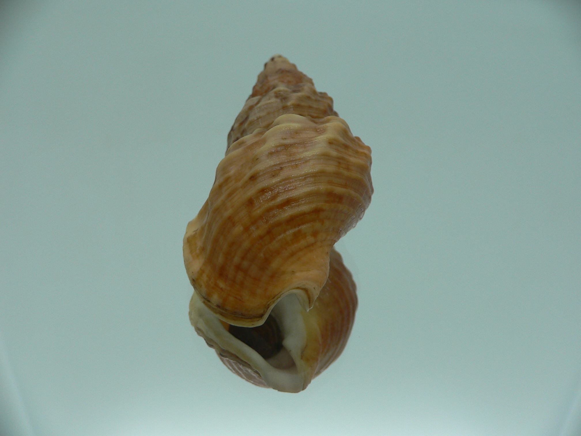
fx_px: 587
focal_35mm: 35
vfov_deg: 40.7
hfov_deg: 52.6
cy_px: 218
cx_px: 290
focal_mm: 4.6
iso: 80
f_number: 2.8
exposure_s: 1/60
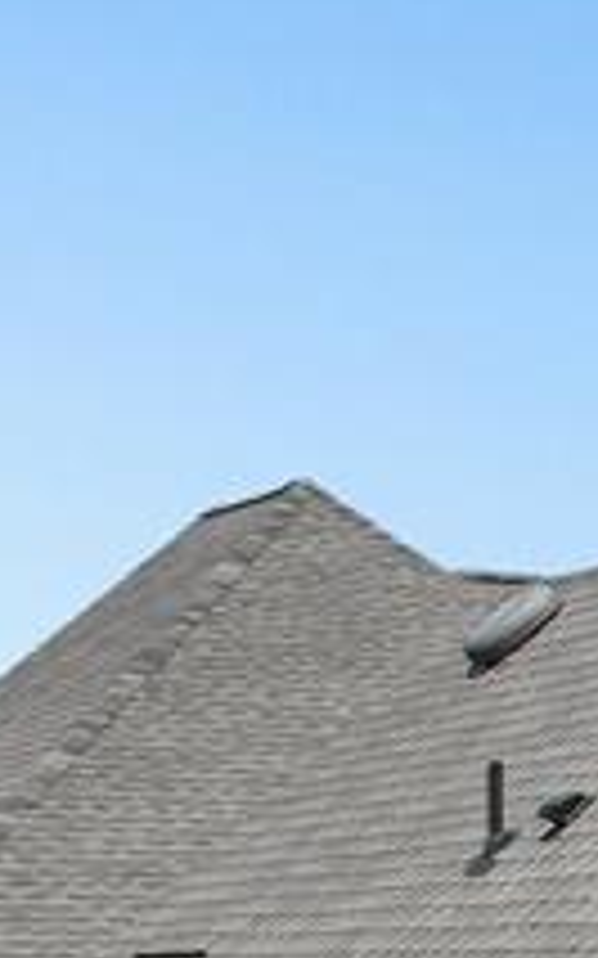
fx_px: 2818
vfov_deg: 17.9
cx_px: 2046
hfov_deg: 8.8
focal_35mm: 108
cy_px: 1286
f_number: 2.8
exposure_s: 1/2500
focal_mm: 8.4
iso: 120
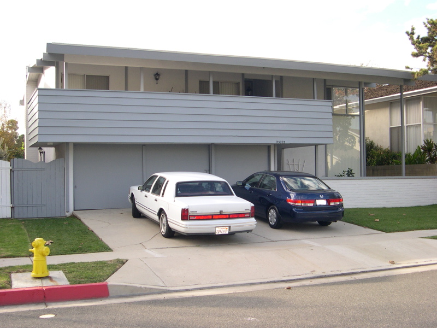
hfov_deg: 44.8
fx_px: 530
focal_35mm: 42
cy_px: 164
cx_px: 218
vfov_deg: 34.3
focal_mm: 9
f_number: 2.9
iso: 141
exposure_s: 1/392
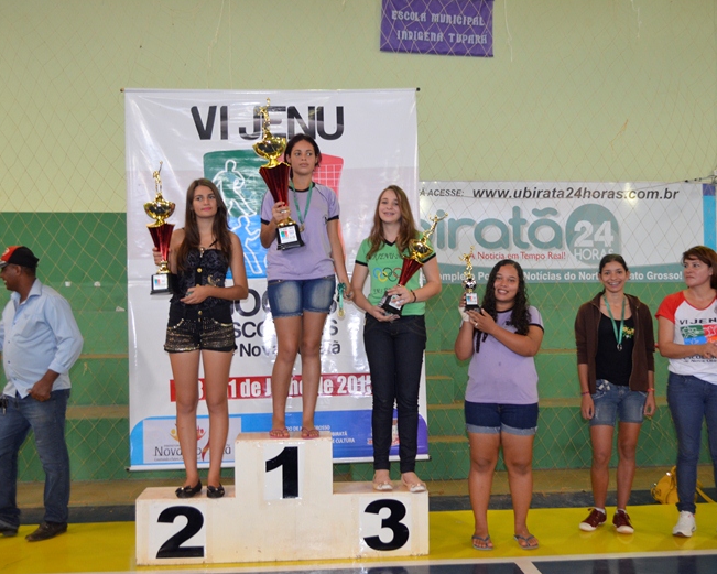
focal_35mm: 38
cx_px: 369
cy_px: 289
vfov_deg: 39.2
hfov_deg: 47.9
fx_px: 806
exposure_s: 1/60
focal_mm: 22
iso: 1000
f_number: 4
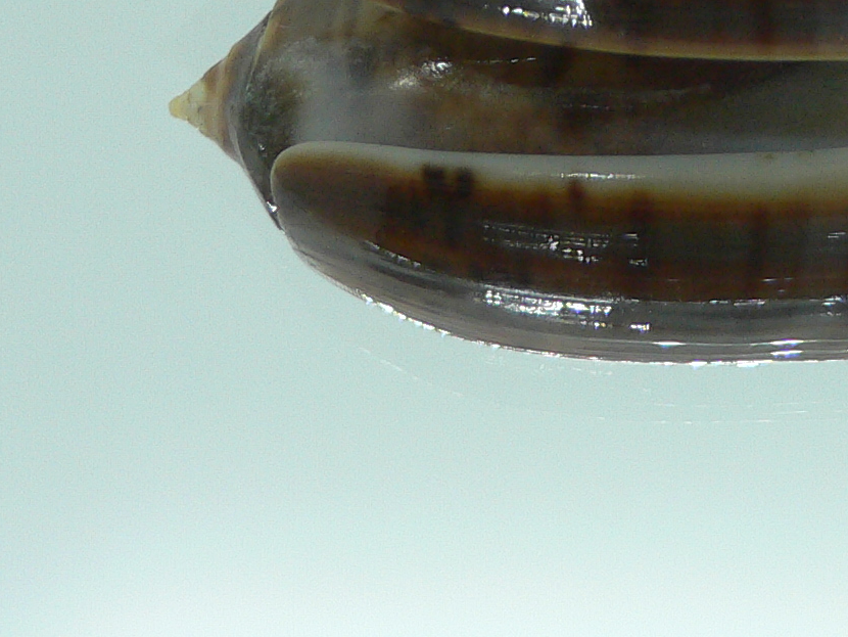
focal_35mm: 85
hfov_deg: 22.4
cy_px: -128
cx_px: 774
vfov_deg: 16.6
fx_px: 2083
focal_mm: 4.6
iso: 150
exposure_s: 1/60
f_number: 2.8
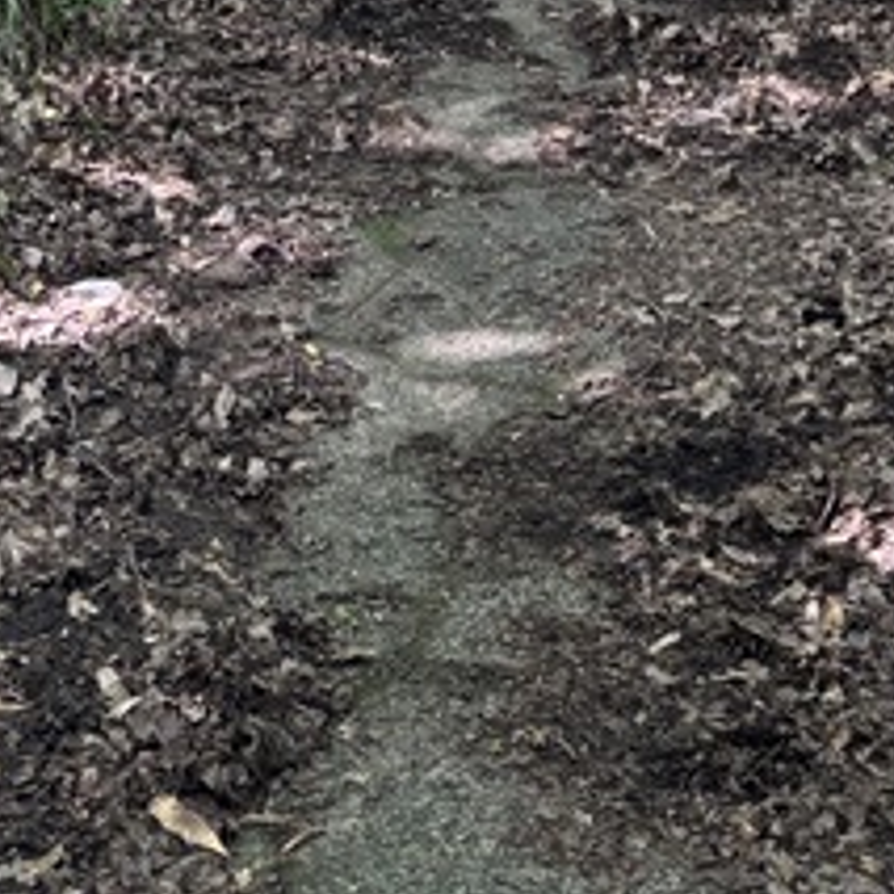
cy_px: -774
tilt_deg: +12.8
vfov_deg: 15.8
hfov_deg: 18.9
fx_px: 2688
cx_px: 424
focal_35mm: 92
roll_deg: -2.6
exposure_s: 1/121
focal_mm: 5.96
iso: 125
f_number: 1.6
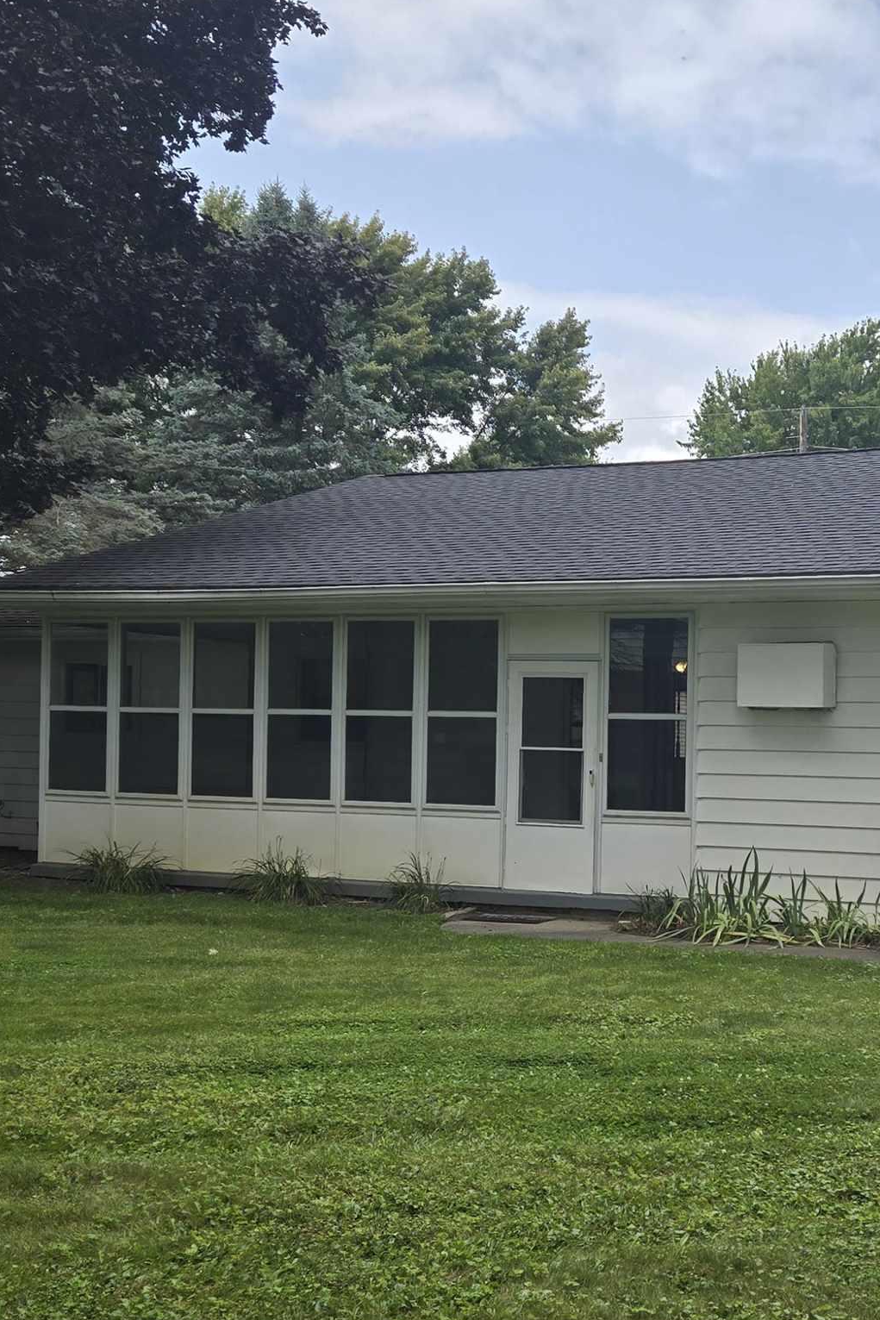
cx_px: 783
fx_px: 1759
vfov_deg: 41.0
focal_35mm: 48
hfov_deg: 27.1
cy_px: 762
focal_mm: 5.4
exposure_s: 1/1129
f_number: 1.8
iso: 25
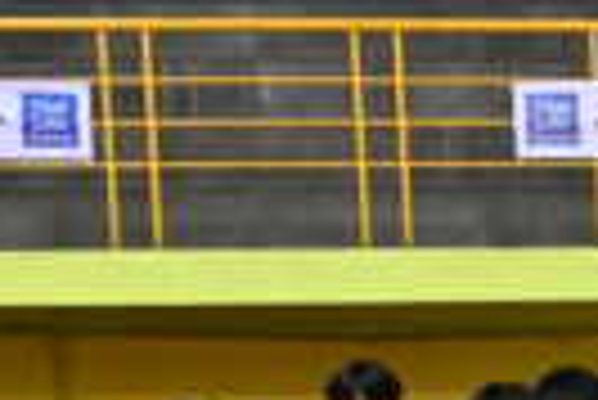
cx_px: 1421
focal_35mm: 162
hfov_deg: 10.8
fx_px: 2694
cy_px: 715
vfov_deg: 8.2
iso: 3200
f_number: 4
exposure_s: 1/200
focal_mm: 27
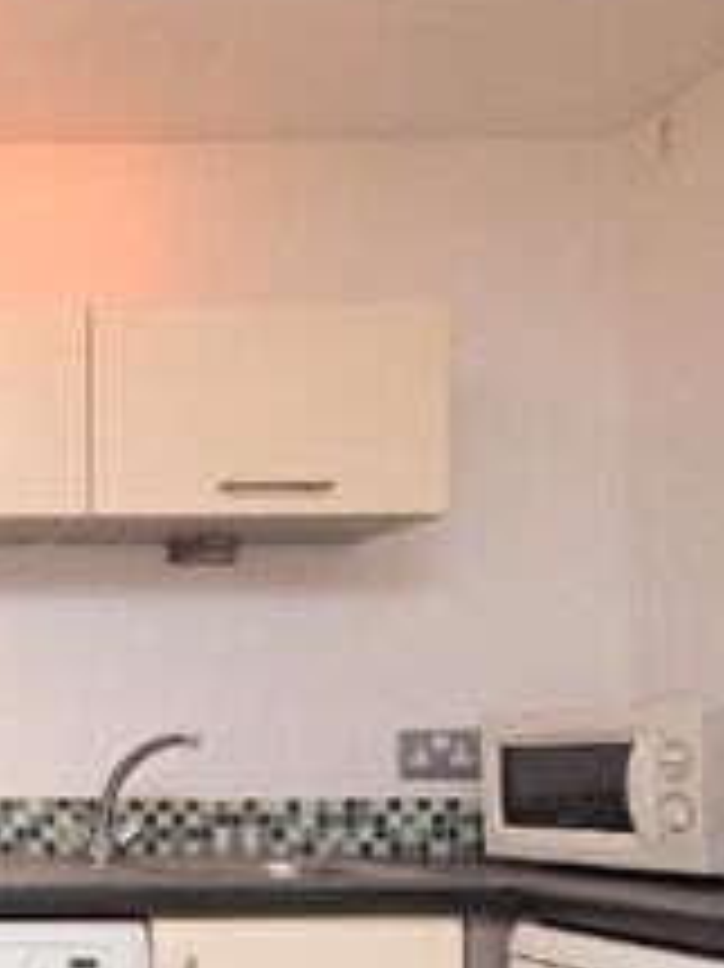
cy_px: 696
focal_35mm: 47
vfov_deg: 39.6
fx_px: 1312
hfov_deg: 24.9
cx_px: -315
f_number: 8
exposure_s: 1/60
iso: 400
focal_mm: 10
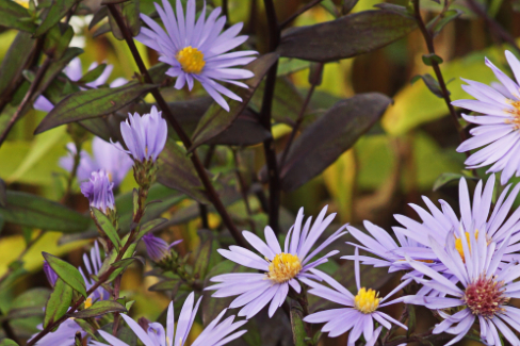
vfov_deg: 3.7
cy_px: 282
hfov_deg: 5.6
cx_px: 298
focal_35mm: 369
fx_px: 5328
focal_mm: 100
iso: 320
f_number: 8
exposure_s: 1/160
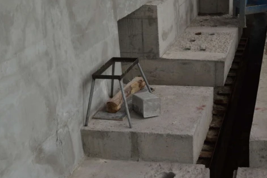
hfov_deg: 32.8
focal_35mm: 59
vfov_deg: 22.9
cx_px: 223
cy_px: 111
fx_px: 437
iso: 360
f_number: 5.6
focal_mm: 18
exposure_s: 1/125
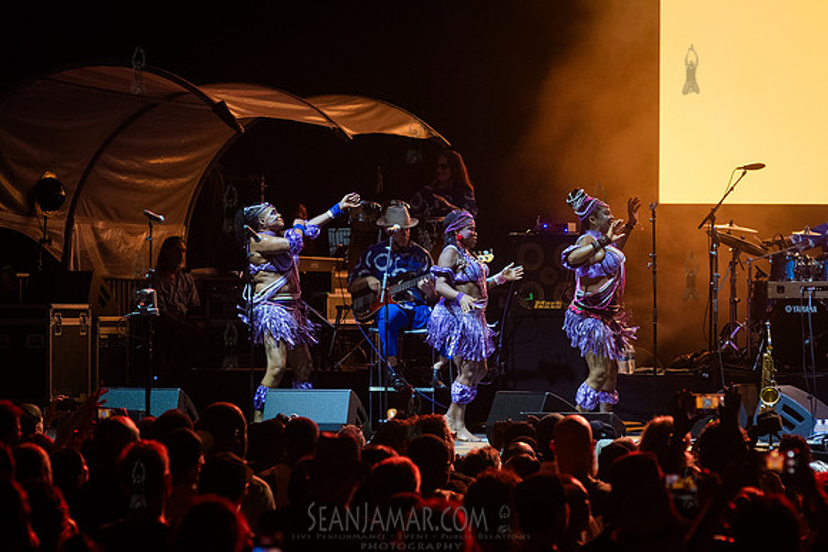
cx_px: 453
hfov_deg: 11.2
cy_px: 278
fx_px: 4222
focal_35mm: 184
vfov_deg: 7.5
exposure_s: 1/500
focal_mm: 145
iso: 4000
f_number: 4
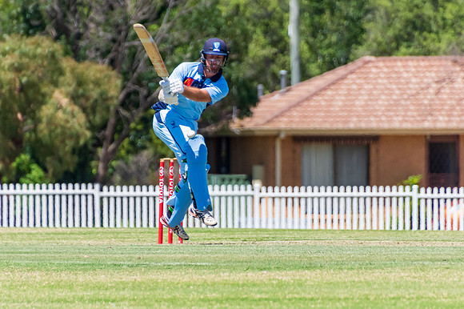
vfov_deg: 1.6
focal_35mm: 858
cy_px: 149
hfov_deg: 2.4
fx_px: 11055
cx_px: 233
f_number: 6.3
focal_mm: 400
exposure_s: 1/2500
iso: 400
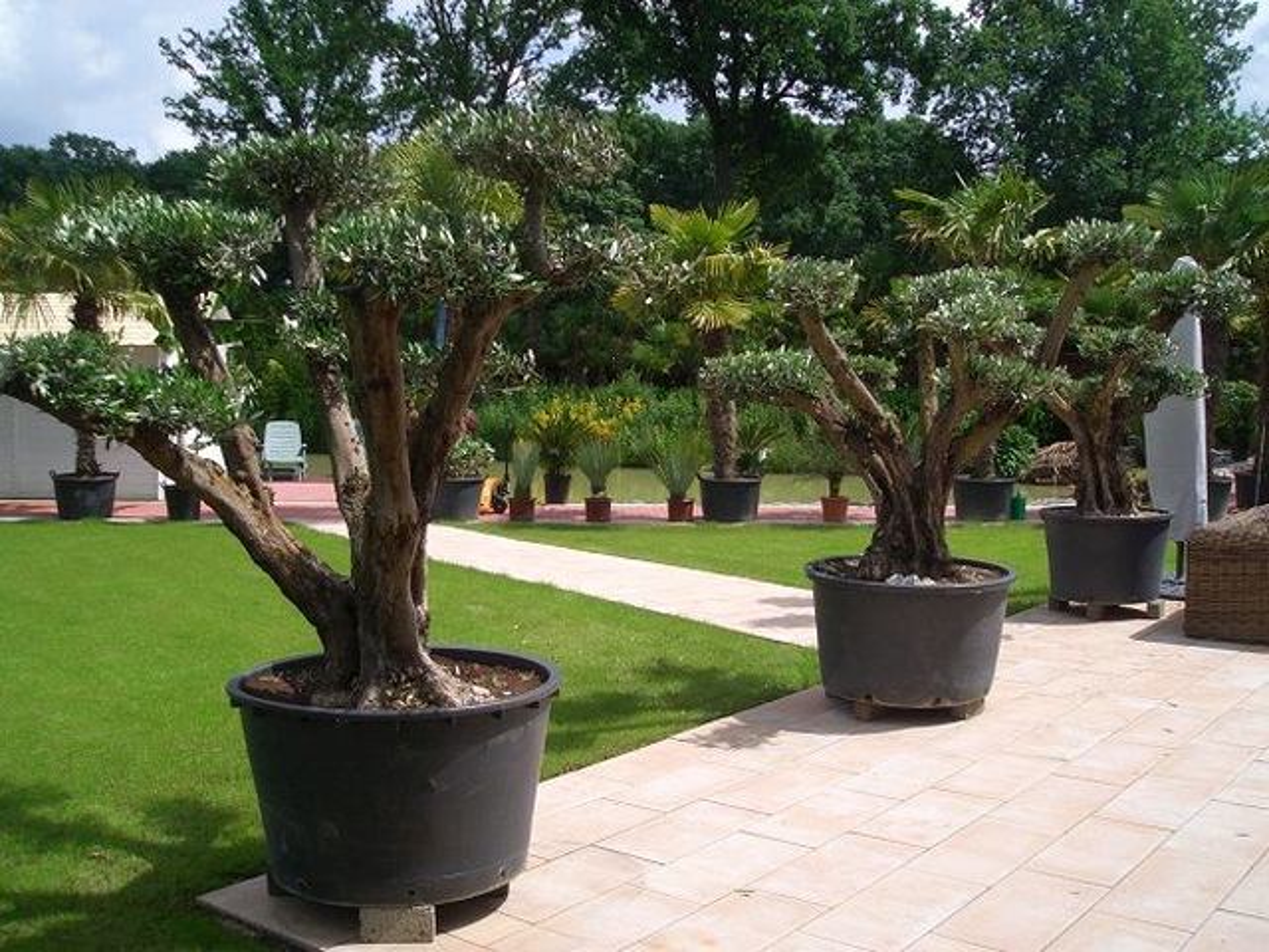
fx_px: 1320
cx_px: 634
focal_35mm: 36
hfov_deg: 51.4
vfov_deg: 39.7
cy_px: 476
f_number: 4
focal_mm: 4.8
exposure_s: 1/500
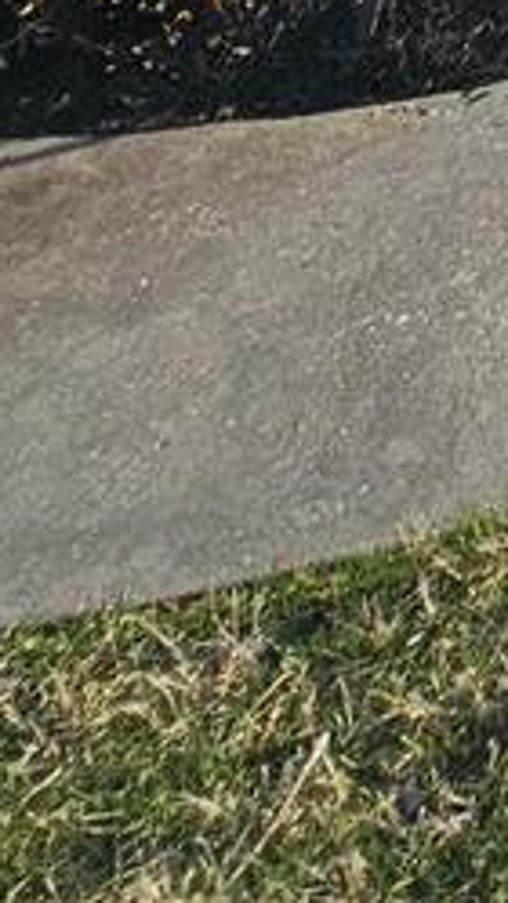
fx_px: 1964
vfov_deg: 16.7
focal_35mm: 82
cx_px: 1495
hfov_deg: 10.6
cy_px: -1048
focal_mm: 2.2
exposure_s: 1/2271
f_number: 2.2
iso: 50
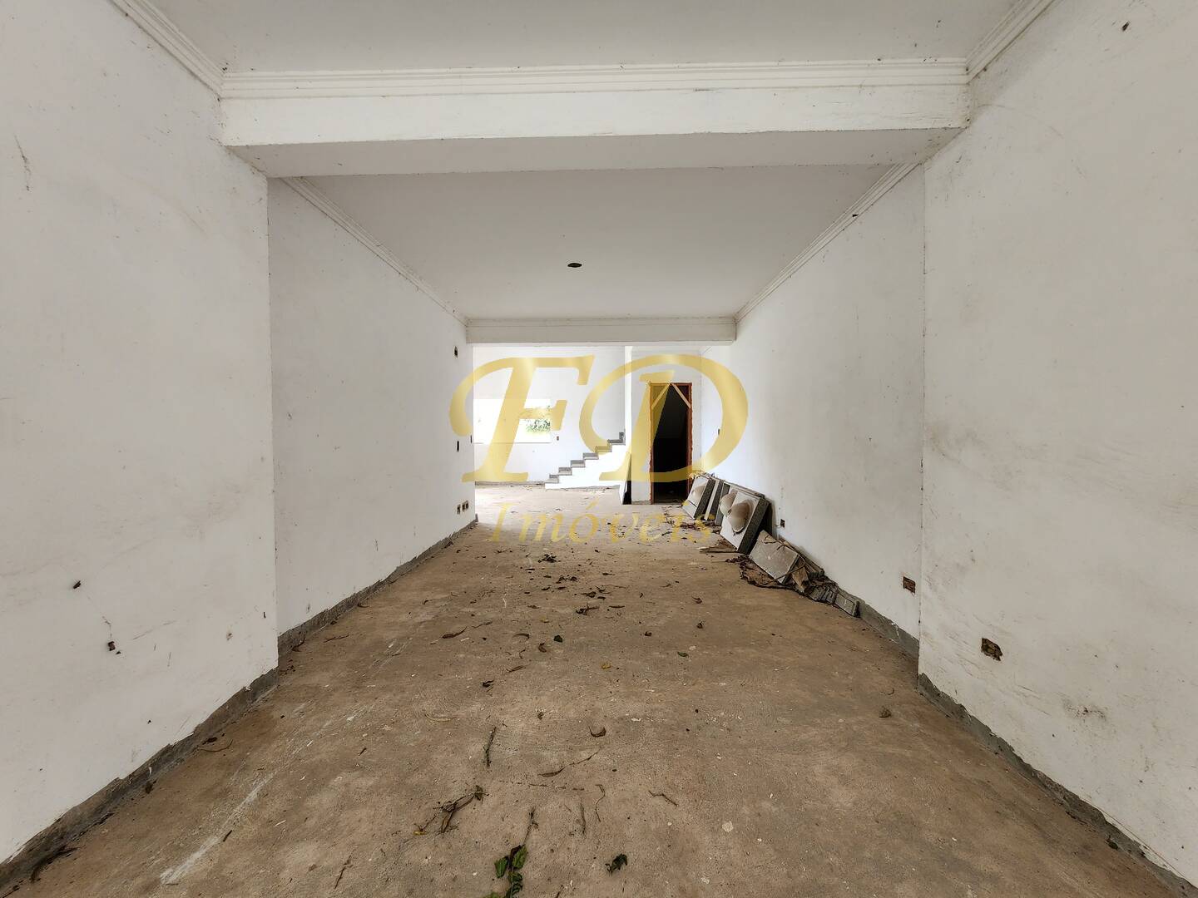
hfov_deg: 106.2
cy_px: 449
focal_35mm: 13
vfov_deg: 89.9
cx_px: 599
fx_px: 450
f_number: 2.2
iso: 100
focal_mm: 2.2
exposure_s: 1/60
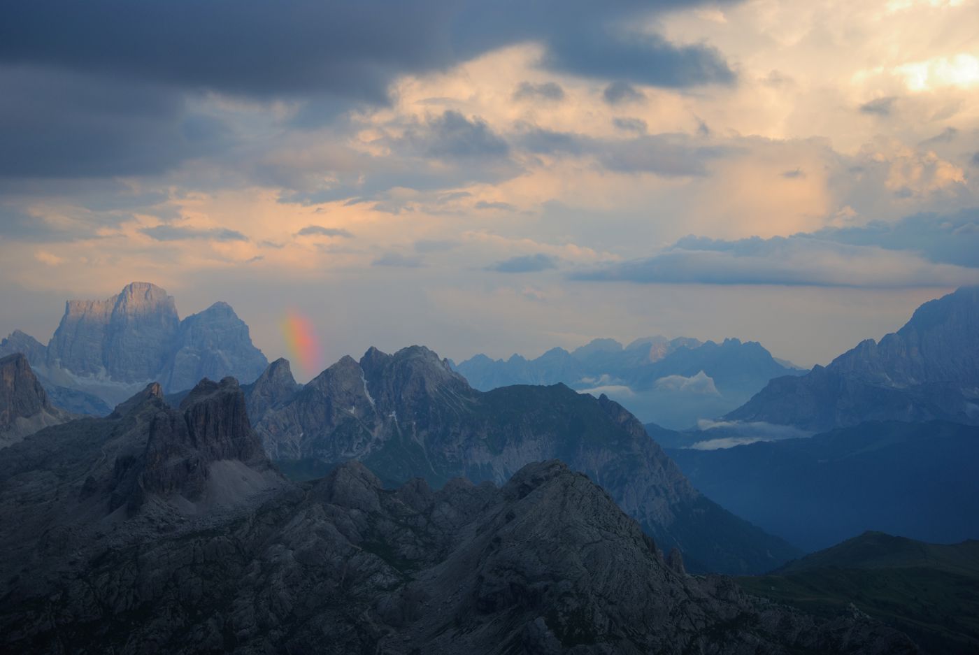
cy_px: 328
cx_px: 490
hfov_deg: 31.9
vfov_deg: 21.6
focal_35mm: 63
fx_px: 1715
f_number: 6.3
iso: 100
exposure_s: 1/125
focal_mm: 42
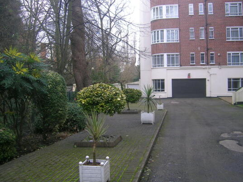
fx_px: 267
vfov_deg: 37.7
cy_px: 88
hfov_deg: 49.0
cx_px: 125
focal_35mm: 38
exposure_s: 1/60.2
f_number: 2.8
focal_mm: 5.4
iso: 50
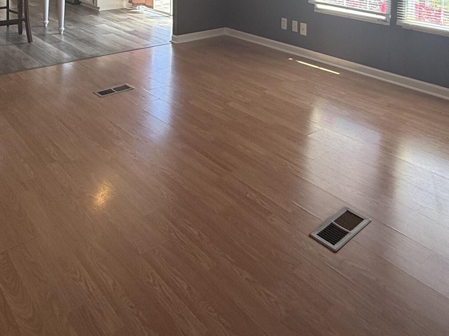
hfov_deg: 53.9
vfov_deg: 35.0
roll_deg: -0.2
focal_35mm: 34
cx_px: 246
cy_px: -46
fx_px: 441
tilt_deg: -3.7
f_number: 2.2
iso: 64
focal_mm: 2.22
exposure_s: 1/180
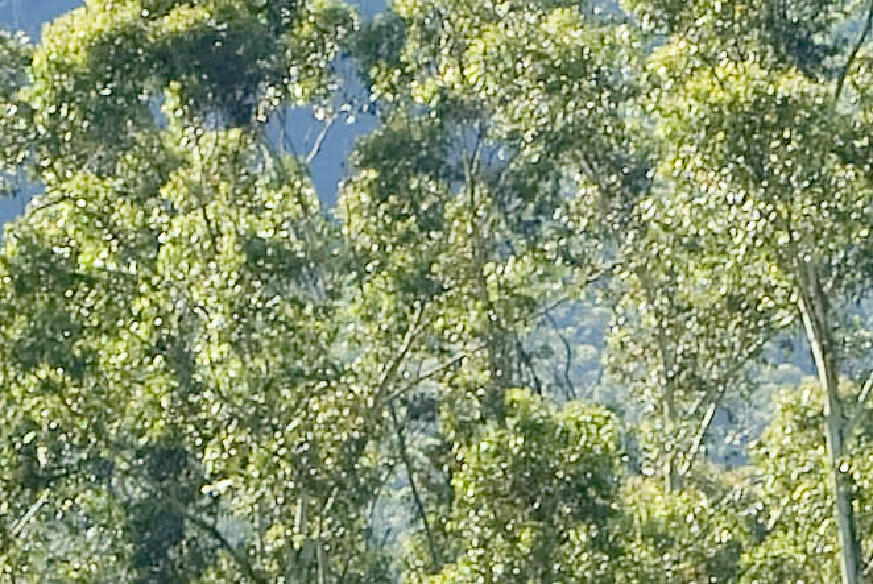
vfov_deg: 1.3
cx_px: 1172
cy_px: 654
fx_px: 26218
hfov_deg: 1.9
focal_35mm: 1080
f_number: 4.8
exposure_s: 1/180
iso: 100
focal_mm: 112
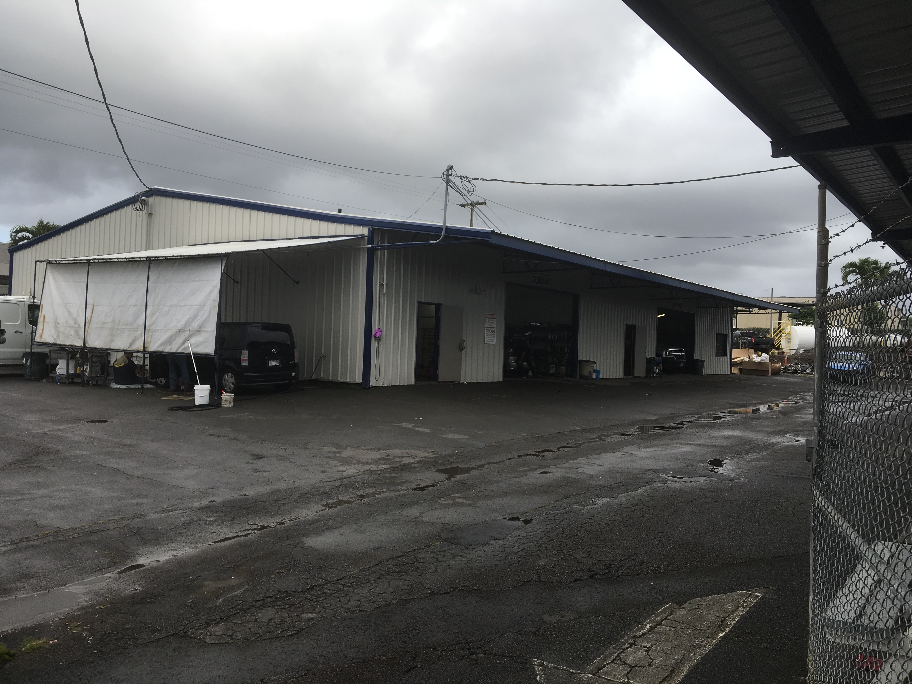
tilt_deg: +1.1
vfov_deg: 48.2
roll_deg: -2.7
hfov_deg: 61.7
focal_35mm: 29
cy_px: 342
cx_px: 456
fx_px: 764
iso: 25
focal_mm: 4.15
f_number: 2.2
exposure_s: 1/509
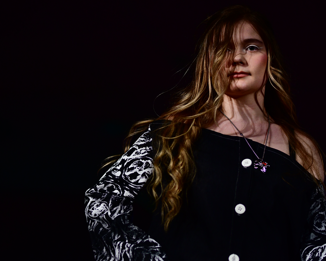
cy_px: 130
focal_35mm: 144
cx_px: 184
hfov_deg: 13.4
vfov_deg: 10.7
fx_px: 1389
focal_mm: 85
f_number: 1.4
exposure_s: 1/1600
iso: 1000
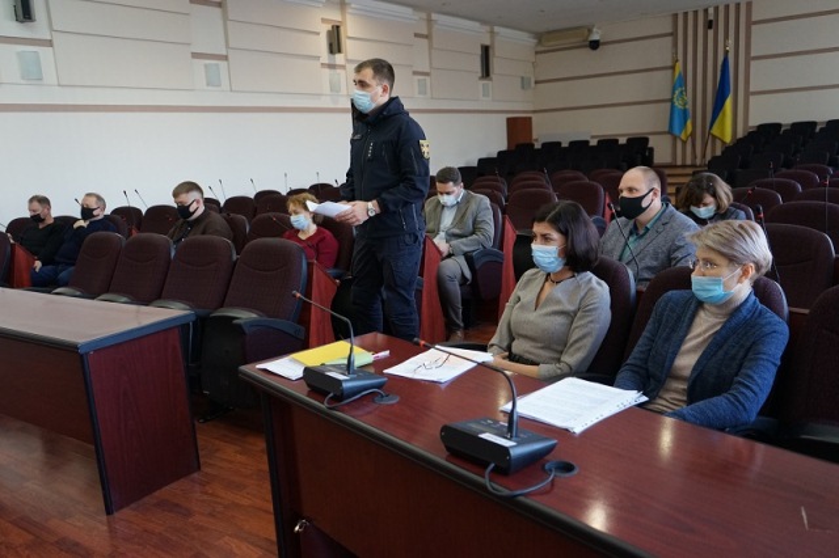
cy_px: 279
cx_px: 420
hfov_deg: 63.7
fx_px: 675
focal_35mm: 29
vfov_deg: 44.9
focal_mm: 29
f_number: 3.5
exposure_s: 1/160
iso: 2000
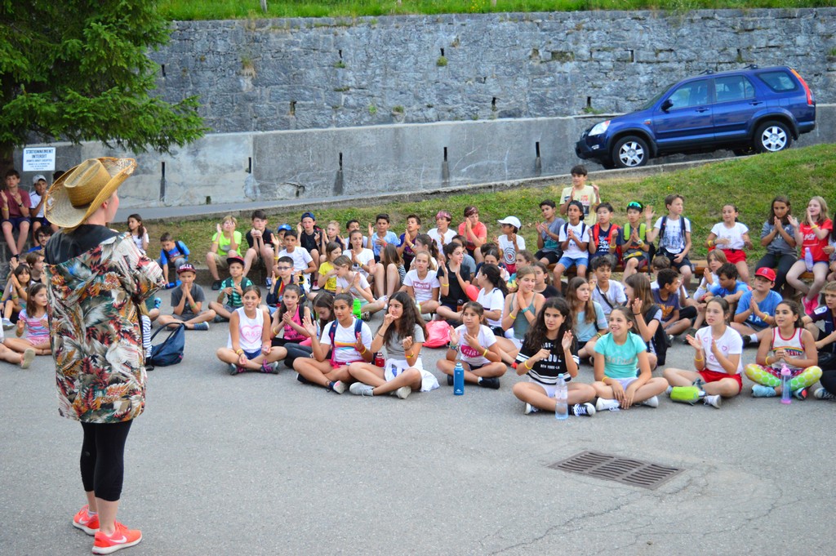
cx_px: 418
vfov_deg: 30.8
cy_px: 278
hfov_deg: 45.0
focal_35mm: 44
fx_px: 1009
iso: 1600
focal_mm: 29
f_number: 4.2
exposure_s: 1/800
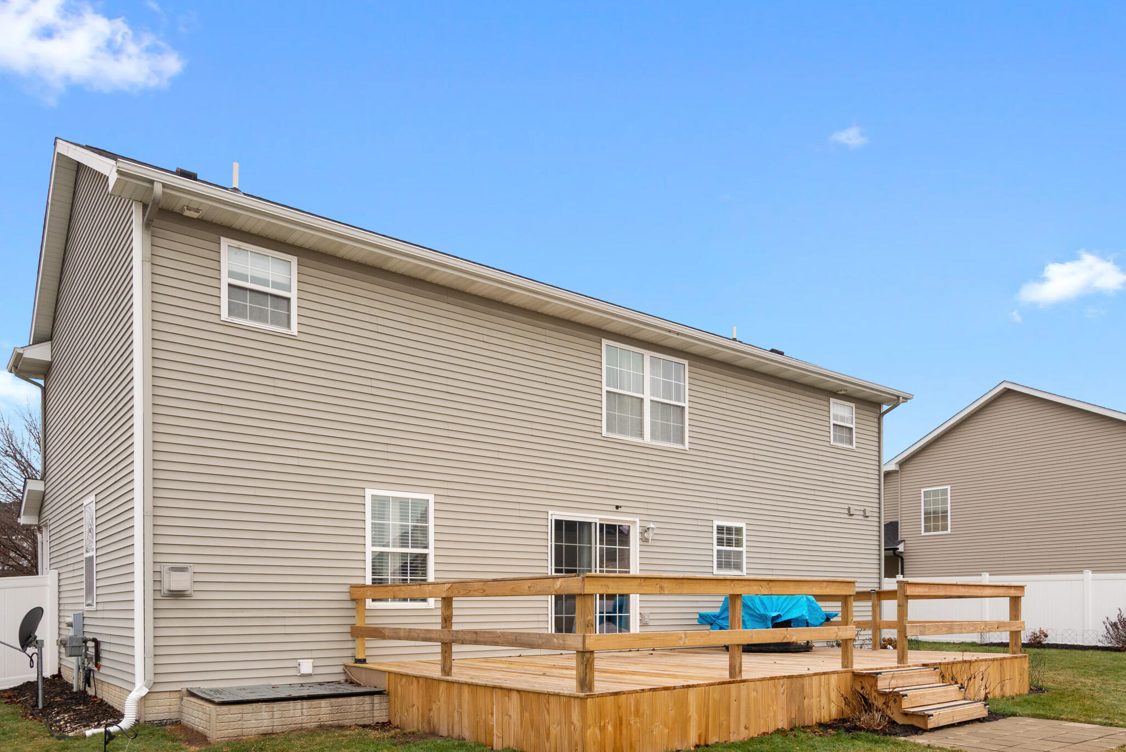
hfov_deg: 44.5
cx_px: 591
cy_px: 534
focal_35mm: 44
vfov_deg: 30.2
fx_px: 1377
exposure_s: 1/160
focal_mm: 30
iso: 400
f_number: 9
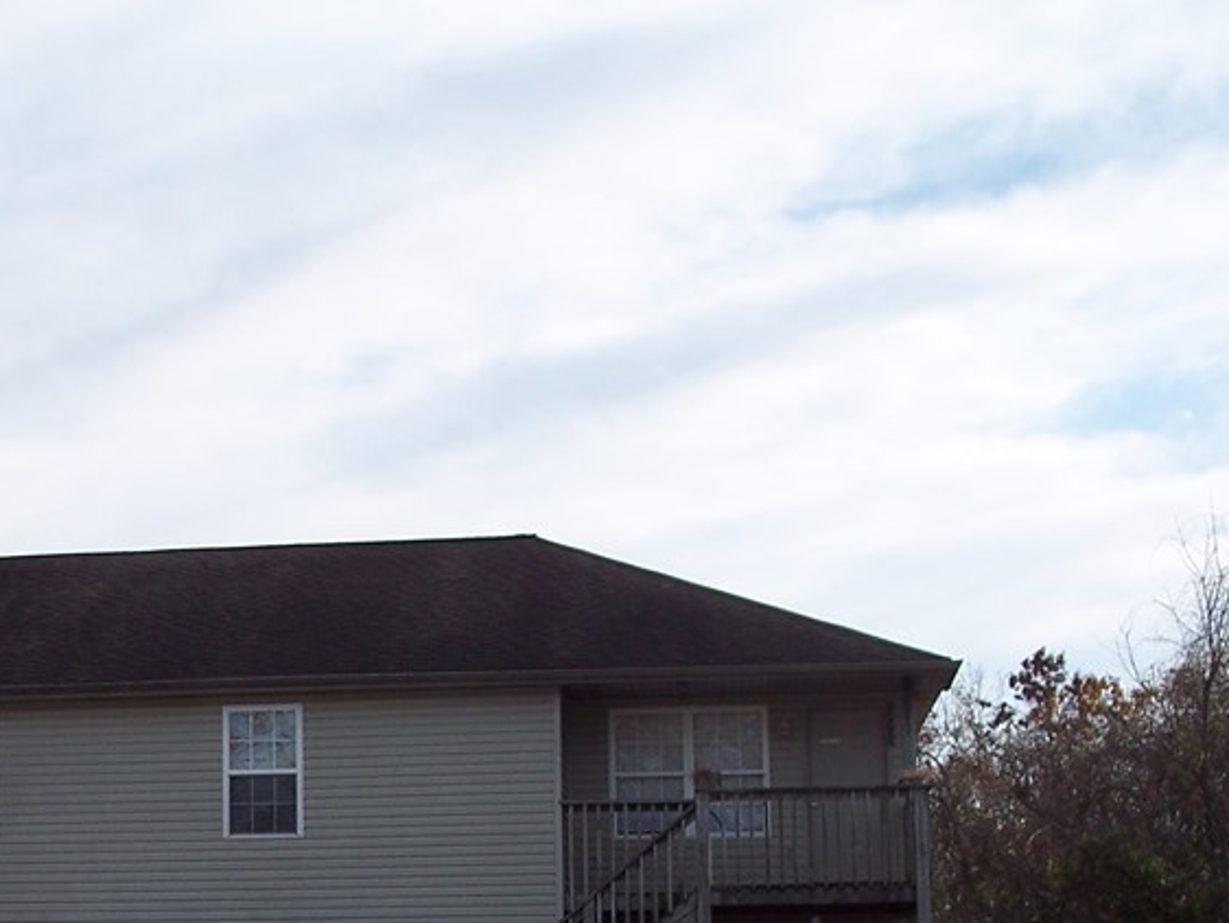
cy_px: 750
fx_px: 2522
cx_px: 186
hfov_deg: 26.7
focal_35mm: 71
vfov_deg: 20.5
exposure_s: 1/750
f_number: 4
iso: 100
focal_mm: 8
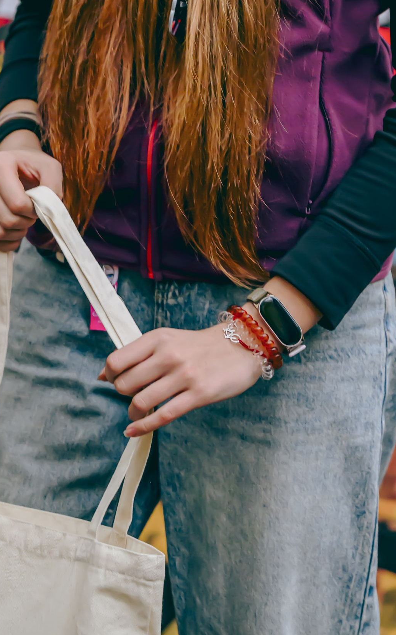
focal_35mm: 175
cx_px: 265
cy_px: -88
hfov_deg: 7.5
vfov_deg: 11.8
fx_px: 3023
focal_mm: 74
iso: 2000
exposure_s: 1/1000
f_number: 2.8
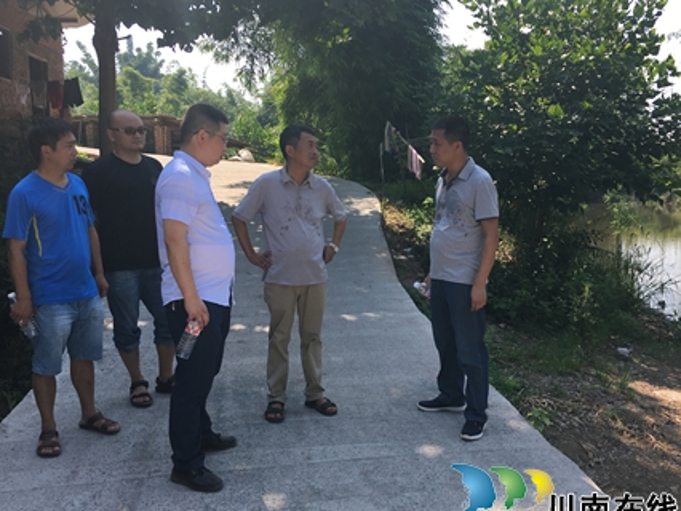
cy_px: 285
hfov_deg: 53.9
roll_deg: -0.5
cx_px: 360
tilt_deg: -9.6
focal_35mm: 34
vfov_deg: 41.8
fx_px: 669
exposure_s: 1/651
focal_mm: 4.15
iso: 25
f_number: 2.2
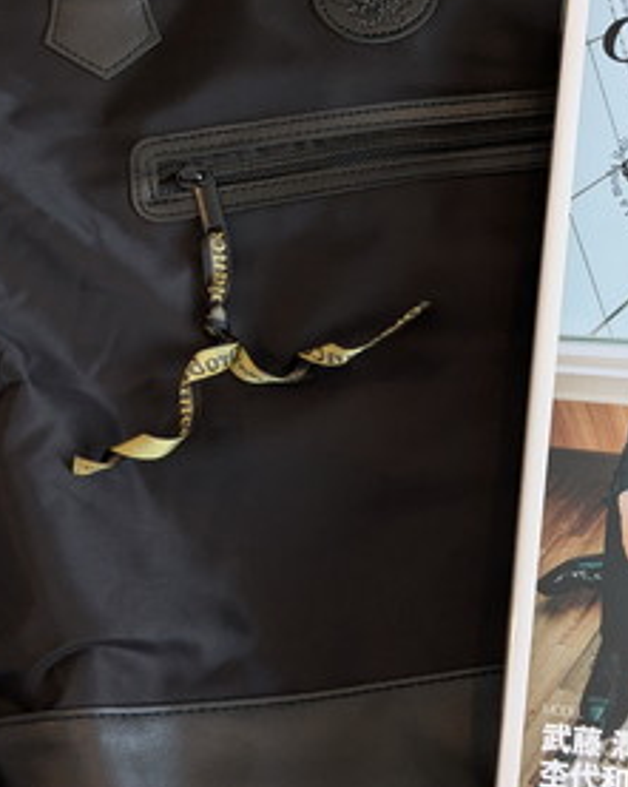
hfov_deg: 24.5
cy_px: 352
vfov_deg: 31.0
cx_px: 509
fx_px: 1420
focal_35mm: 61
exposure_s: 1/33.4
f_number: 1.73
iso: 164
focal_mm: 4.38
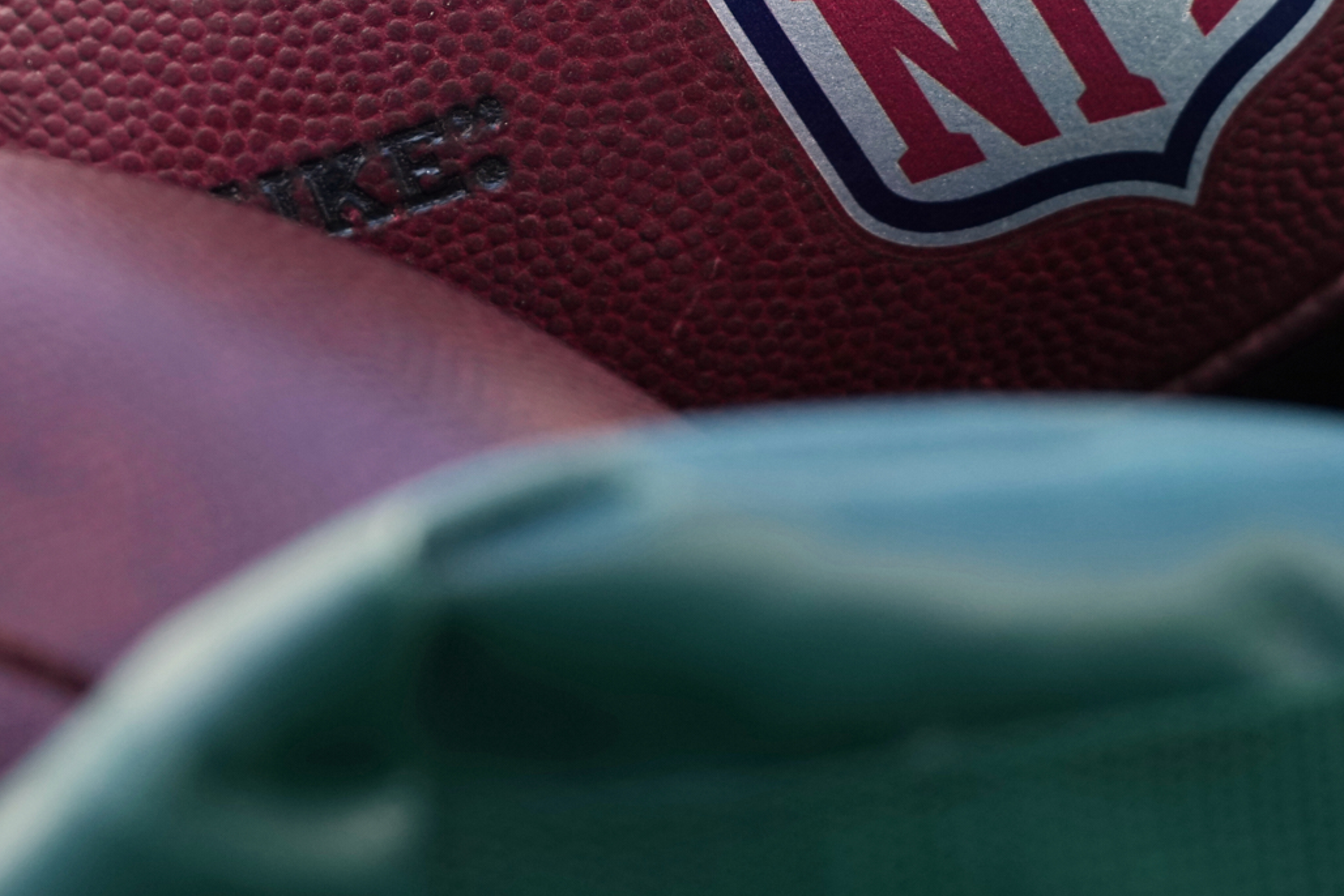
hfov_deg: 2.4
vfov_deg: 1.6
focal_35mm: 875
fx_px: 32664
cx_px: 632
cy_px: -201
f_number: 2.8
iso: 640
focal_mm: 300
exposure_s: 1/640
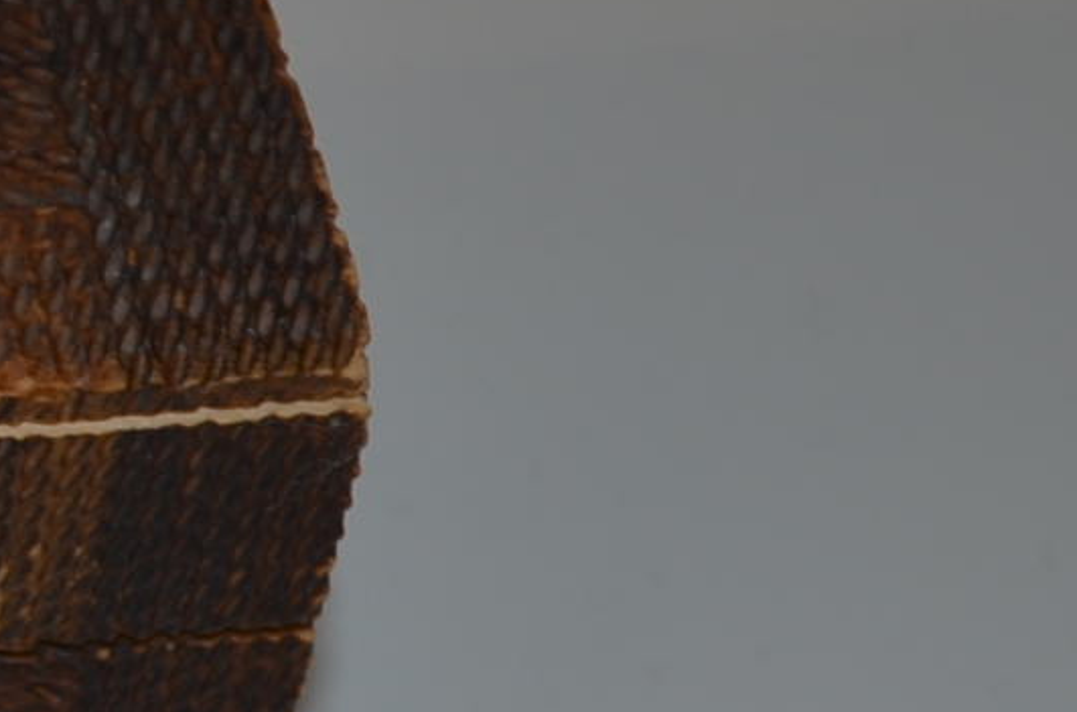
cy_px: 540
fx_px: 6236
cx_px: -1014
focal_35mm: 209
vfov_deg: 6.5
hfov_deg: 9.3
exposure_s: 1/30
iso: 100
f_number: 4.5
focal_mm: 30
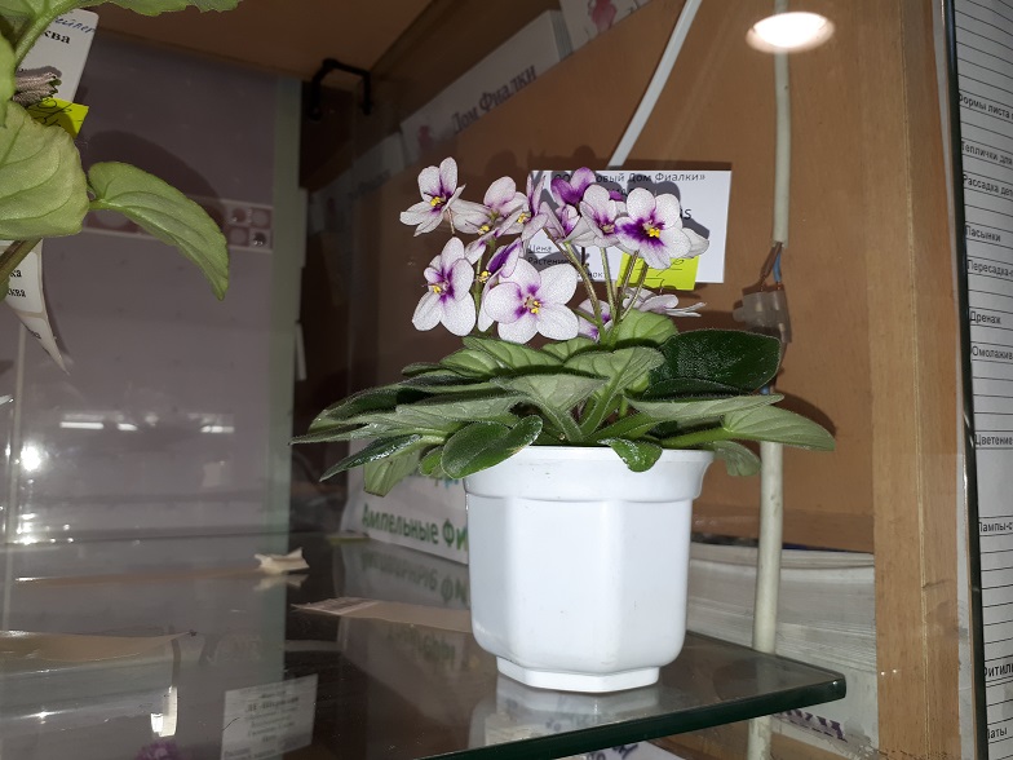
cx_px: 506
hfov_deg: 65.3
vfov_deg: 51.4
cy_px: 380
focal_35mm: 27
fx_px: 790
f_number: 1.9
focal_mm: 3.6
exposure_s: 1/100
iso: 50
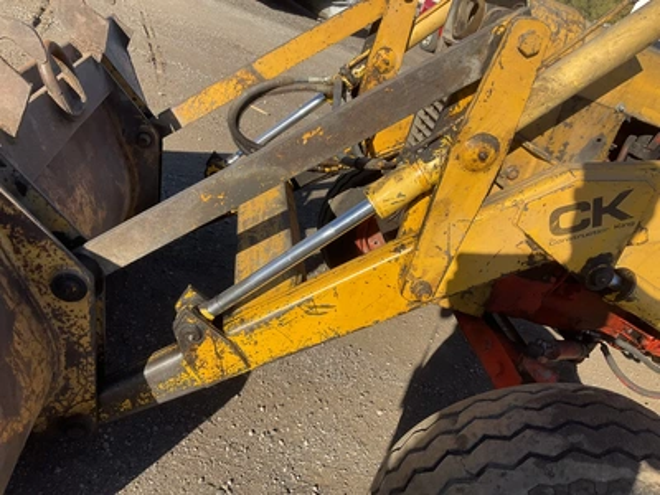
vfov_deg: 48.2
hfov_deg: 61.7
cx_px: 330
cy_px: 248
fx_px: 553
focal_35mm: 29
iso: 25
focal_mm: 3
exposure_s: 1/1055
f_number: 1.8
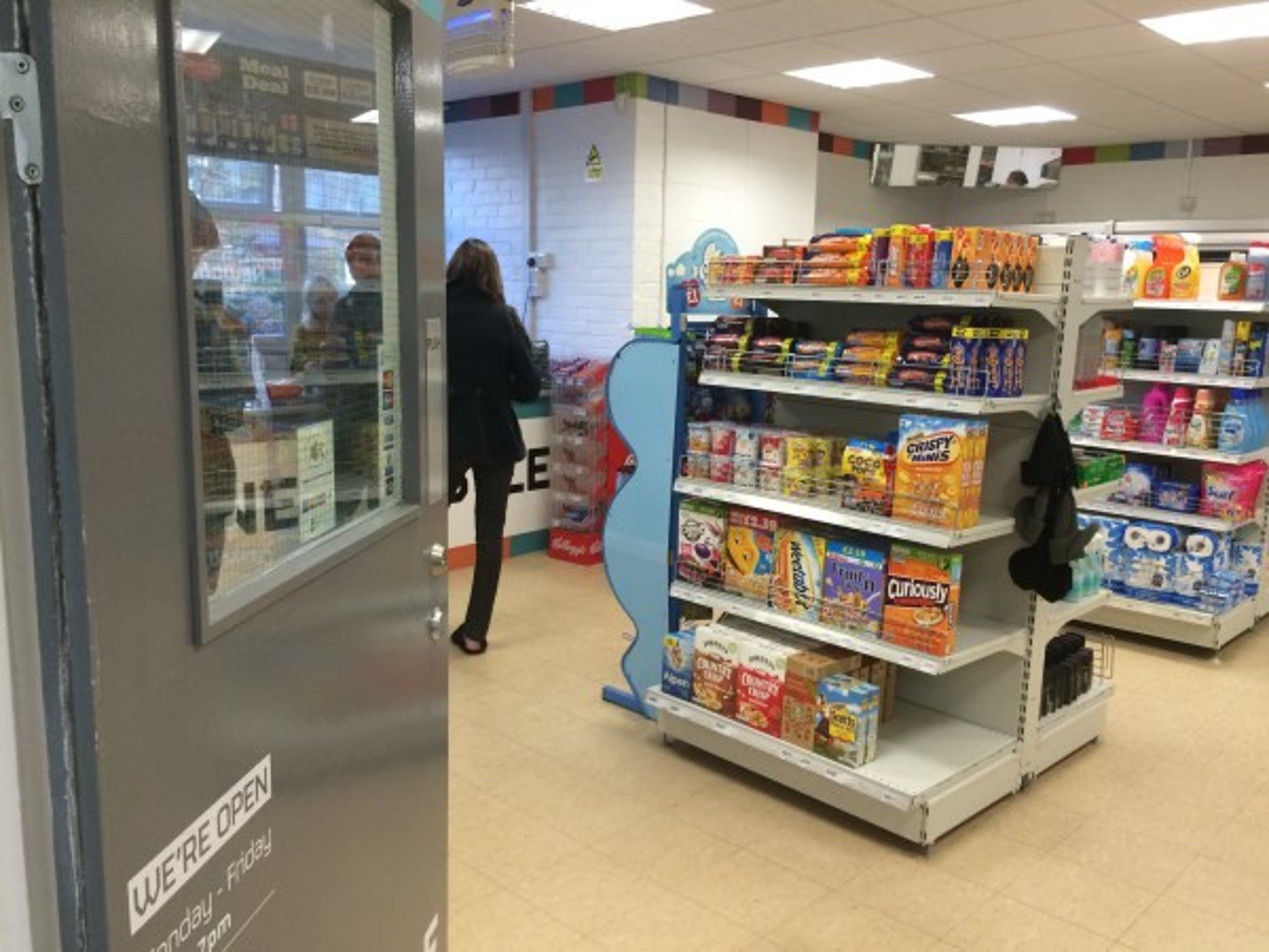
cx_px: 634
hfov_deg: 61.7
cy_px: 476
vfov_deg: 48.2
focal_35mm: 29
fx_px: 1063
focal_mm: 4.15
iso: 80
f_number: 2.2
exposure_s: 1/33
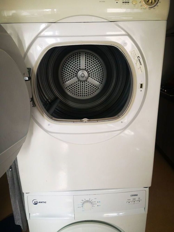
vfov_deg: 65.3
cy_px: 116
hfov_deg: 51.4
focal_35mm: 27
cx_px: 87
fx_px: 181
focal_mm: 3.95
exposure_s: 1/50
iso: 160
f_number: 1.8
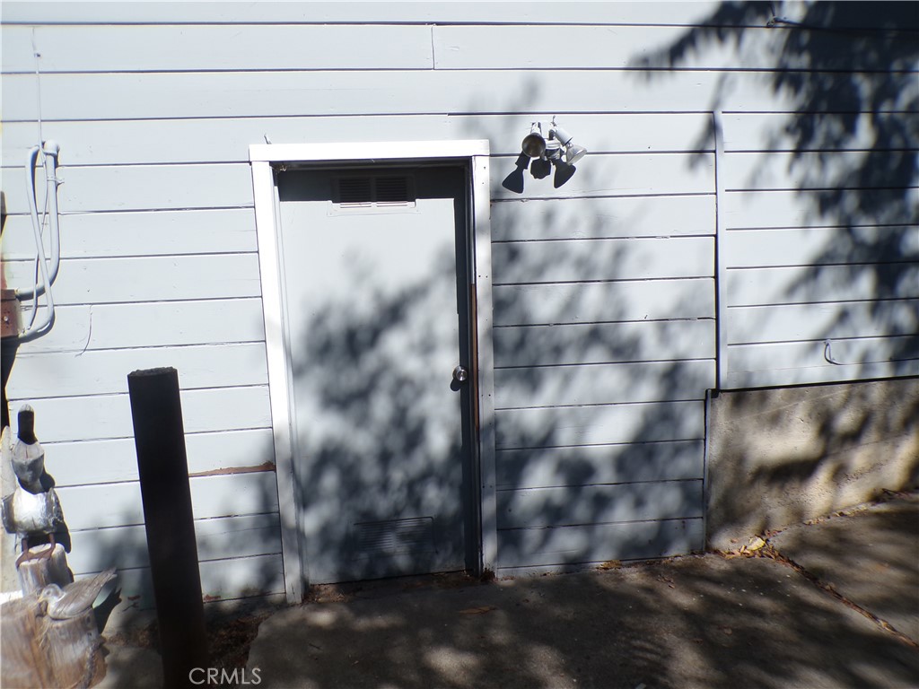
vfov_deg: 56.8
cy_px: 344
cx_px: 460
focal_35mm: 24
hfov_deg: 71.6
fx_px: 637
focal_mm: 4.3
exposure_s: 1/1400
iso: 100
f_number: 3
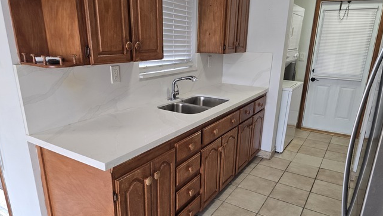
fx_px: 264
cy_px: 131
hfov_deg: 71.9
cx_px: 195
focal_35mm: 26
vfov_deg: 44.2
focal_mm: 6.3
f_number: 1.7
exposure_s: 1/120
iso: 200
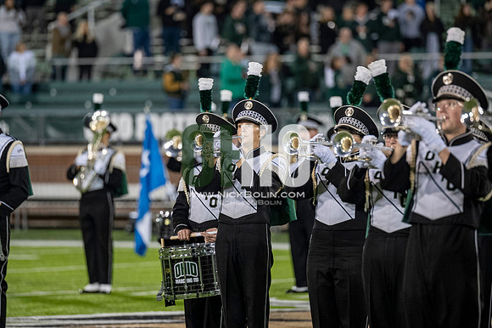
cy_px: 164
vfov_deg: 4.6
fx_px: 4098
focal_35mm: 300
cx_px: 246
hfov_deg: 6.9
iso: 1000
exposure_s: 1/500
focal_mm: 200
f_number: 2.8
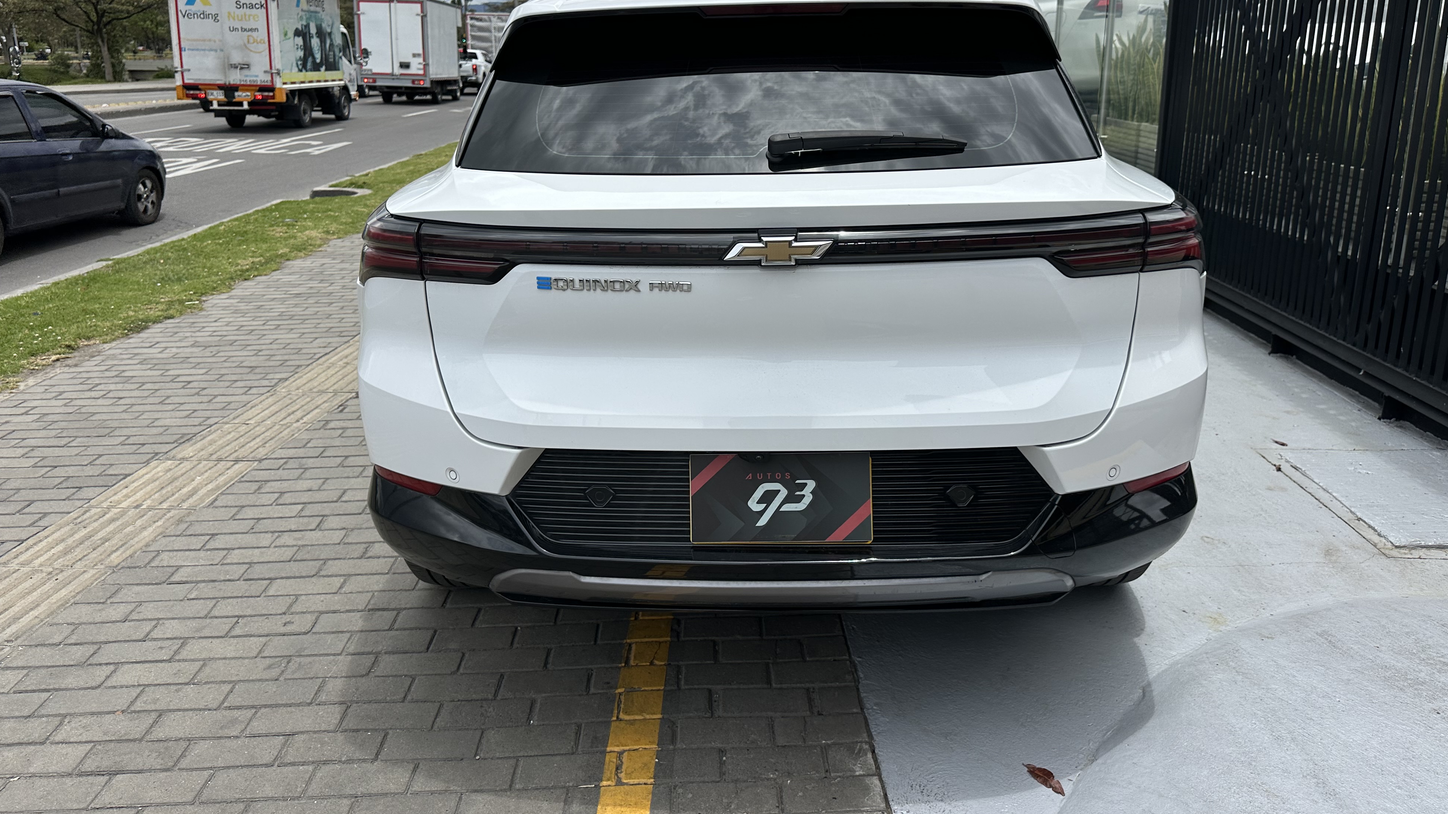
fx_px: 1037
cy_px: 304
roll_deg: -1.0
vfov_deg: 42.6
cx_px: 731
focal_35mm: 27
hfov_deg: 69.9
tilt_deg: -13.2
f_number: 1.78
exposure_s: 1/8197
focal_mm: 6.86
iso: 80
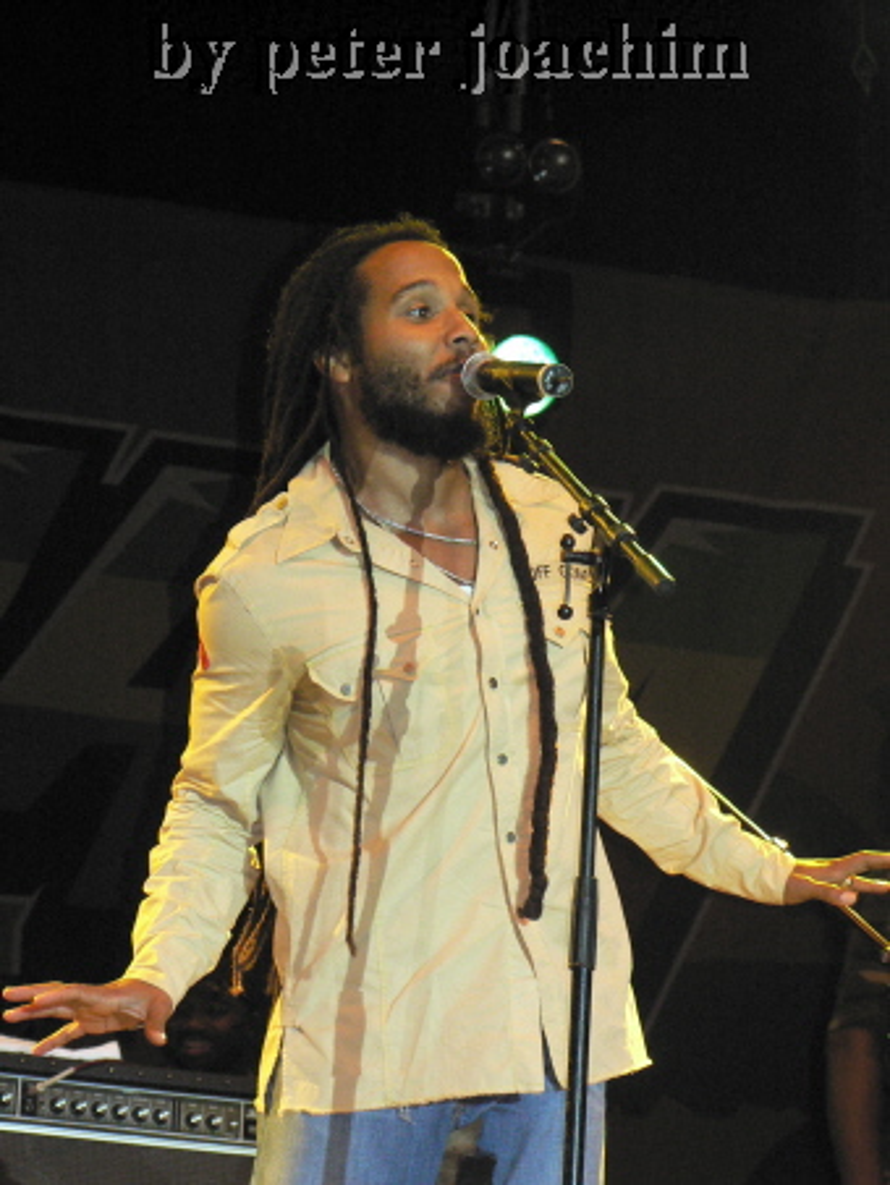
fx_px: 5585
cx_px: 445
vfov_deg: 12.1
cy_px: 592
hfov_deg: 9.1
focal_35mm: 163
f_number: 3.3
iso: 400
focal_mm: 28
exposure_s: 1/60
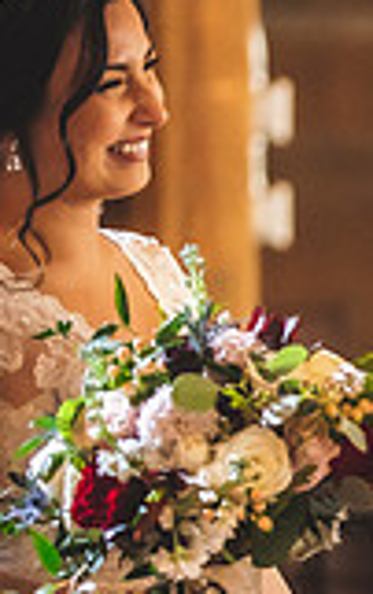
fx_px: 6910
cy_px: 400
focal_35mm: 426
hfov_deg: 3.0
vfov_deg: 4.9
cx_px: 1005
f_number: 2.8
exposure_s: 1/200
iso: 2000
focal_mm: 116
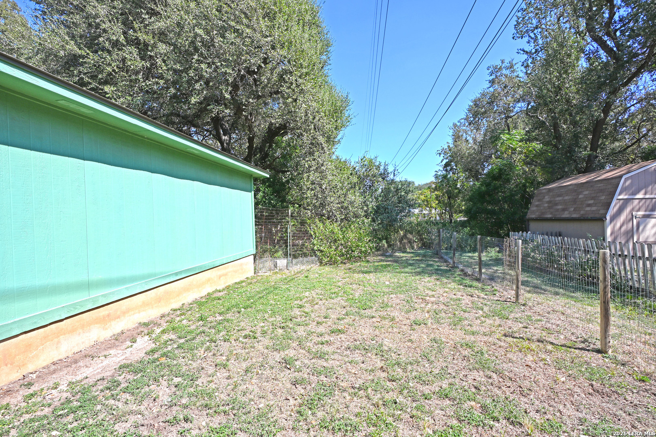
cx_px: 328
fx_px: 328
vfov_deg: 67.4
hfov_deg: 90.0
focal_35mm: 18
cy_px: 218
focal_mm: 12
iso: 64
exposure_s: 1/200
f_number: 7.1
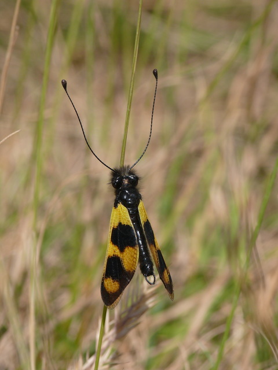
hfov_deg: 8.0
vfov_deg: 10.6
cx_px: 139
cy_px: 185
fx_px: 1992
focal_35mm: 186
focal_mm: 39.4
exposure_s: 1/500
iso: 100
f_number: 7.1
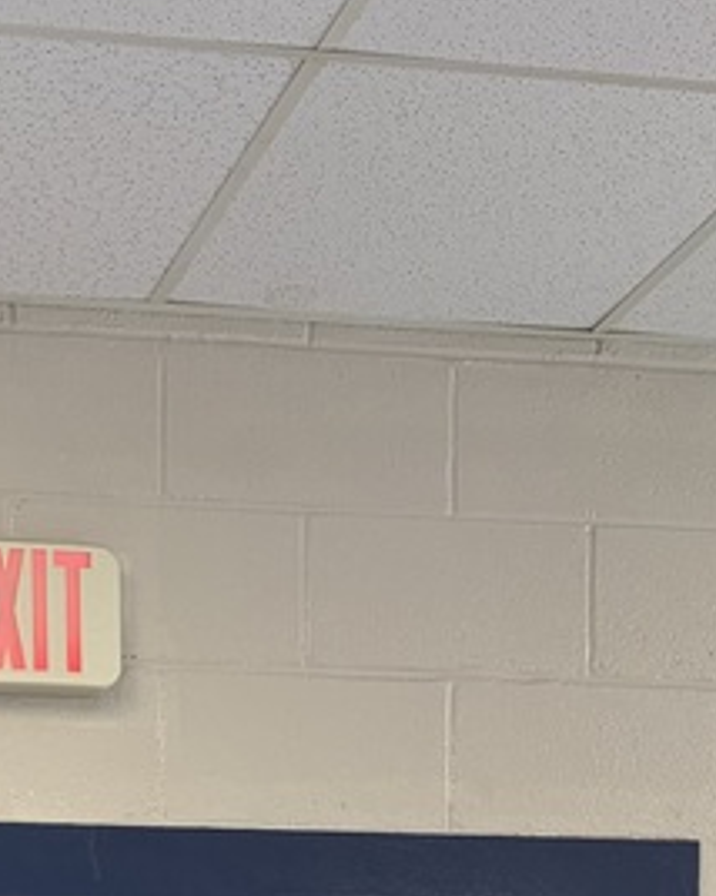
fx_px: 2572
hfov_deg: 15.4
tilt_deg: -4.7
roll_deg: +0.8
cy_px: 1645
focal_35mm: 97
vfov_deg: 16.4
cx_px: -100
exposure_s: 1/60
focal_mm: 5.96
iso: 64
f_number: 1.6
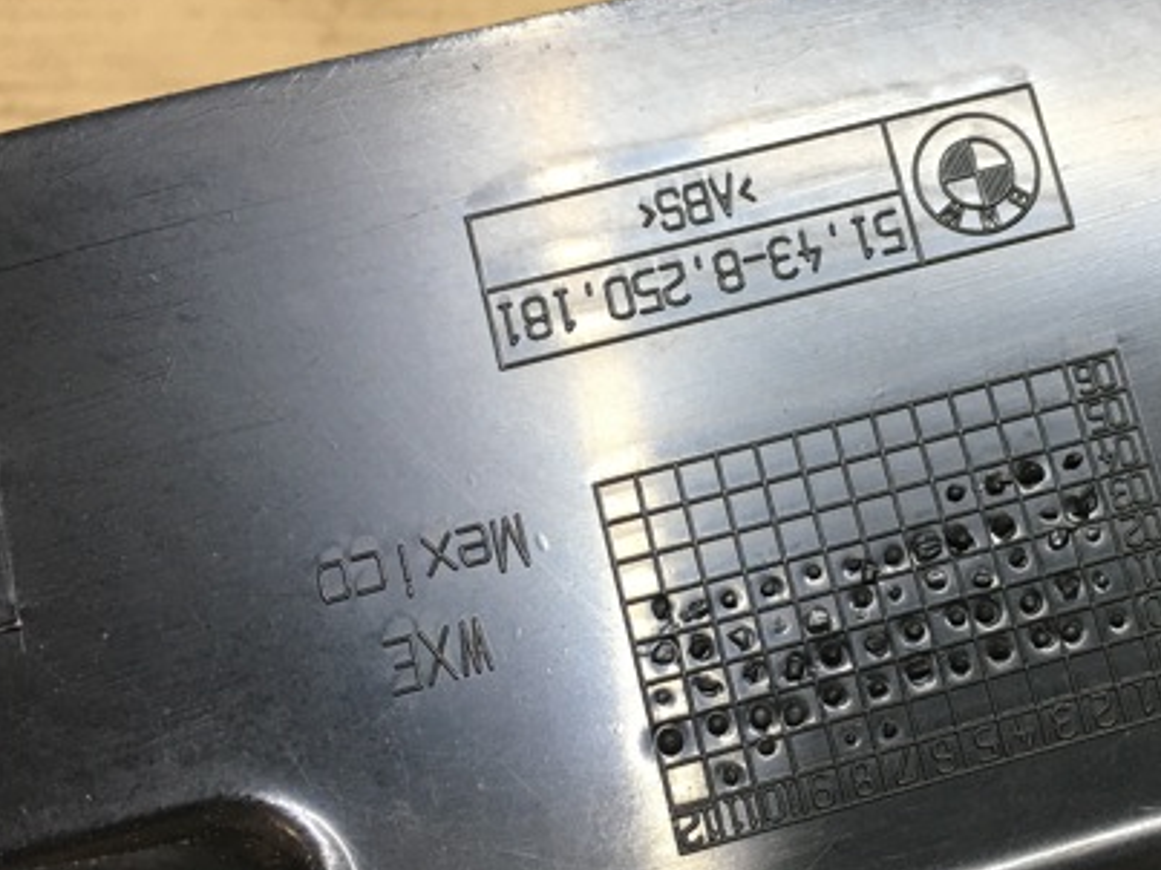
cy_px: 416
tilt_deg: -43.3
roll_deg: -5.5
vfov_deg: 31.5
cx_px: 887
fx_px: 1542
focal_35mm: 46
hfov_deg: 40.0
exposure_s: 1/33
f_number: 2.2
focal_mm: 4.15
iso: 50
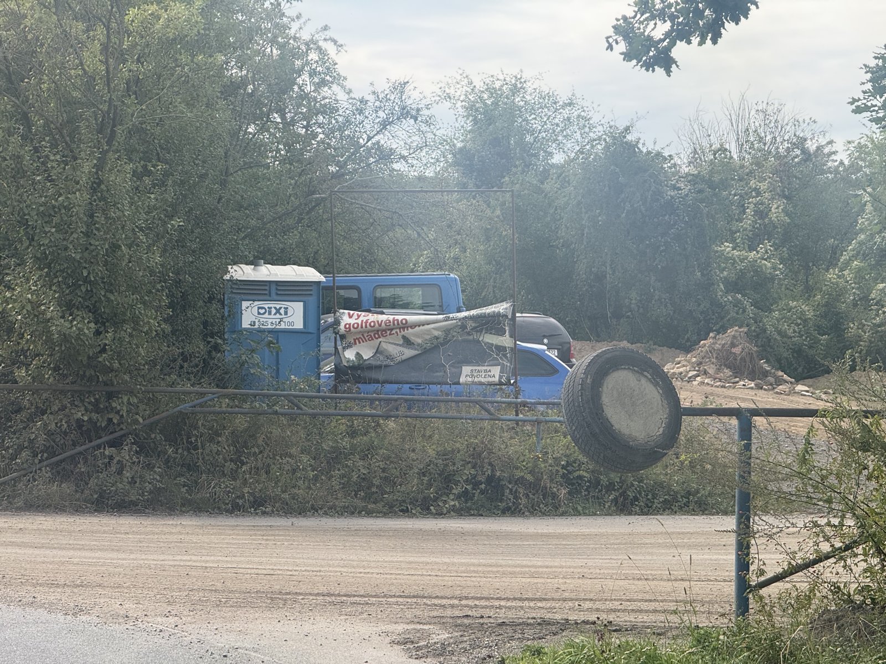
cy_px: 332
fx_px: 3071
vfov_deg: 12.3
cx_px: 443
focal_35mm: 120
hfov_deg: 16.4
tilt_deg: +1.2
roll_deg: +0.5
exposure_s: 1/649
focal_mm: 15.66
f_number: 2.8
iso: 64
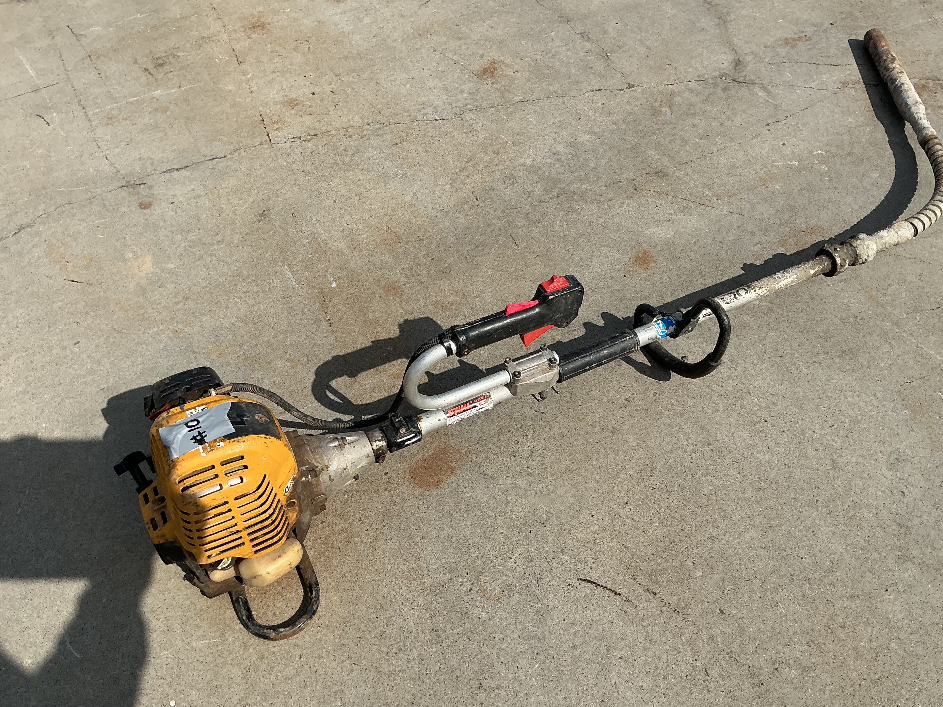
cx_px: 507
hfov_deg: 56.8
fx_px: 872
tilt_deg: -49.0
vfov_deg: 44.2
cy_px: 361
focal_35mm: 32
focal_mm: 3
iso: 25
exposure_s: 1/2959
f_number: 1.8
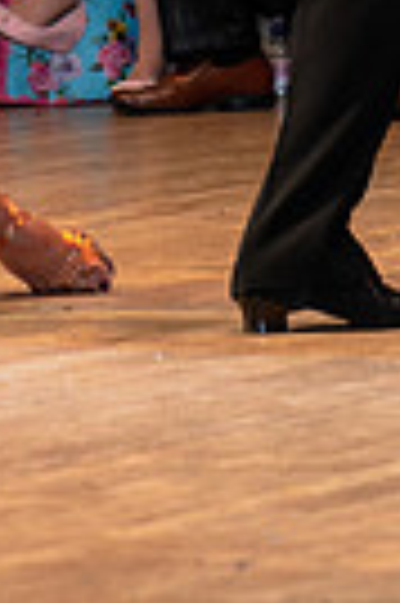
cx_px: -239
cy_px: -632
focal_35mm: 465
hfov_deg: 2.9
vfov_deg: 4.4
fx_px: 7769
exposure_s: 1/125
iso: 200
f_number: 2.8
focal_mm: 70
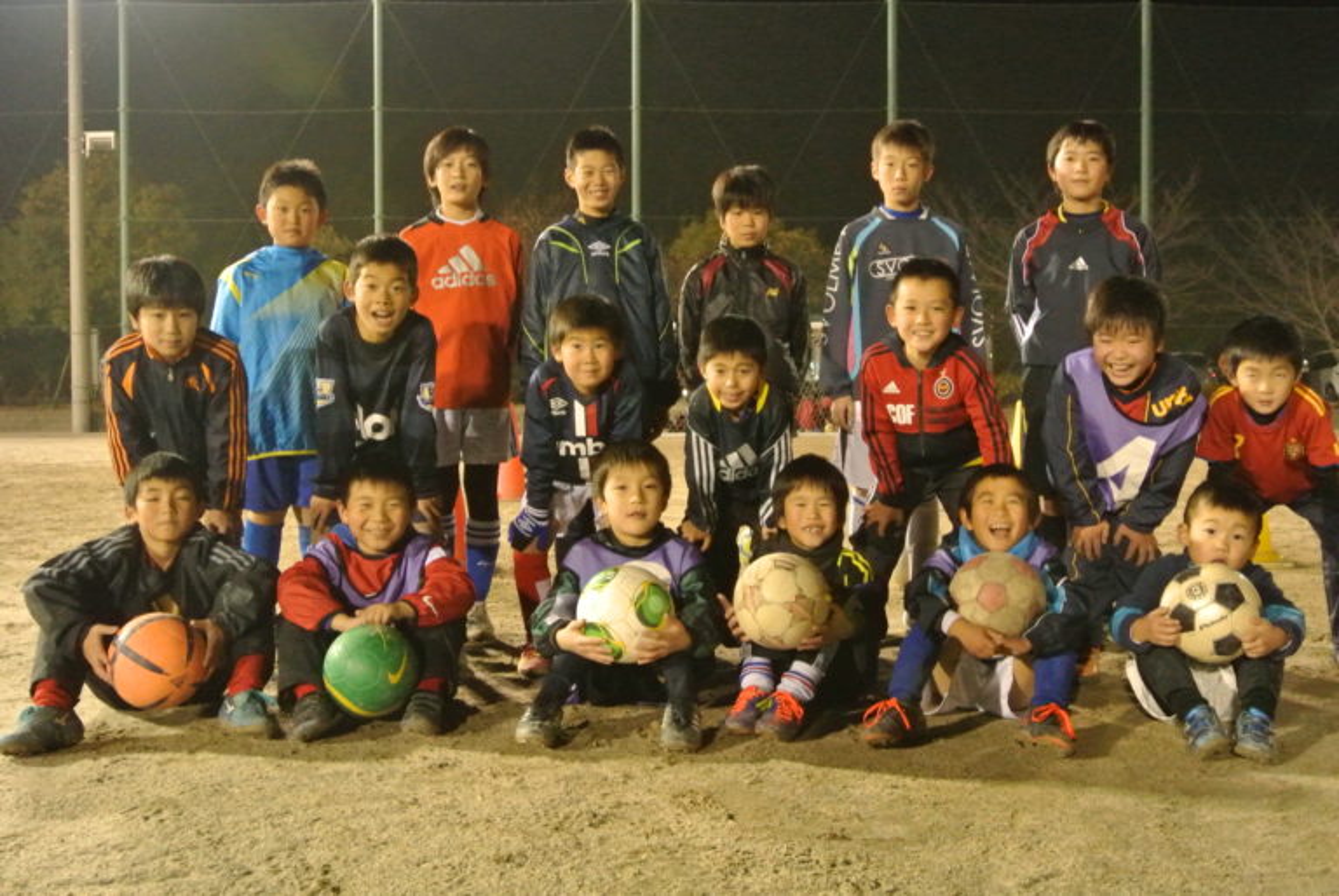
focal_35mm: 39
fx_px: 1452
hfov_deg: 49.5
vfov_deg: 34.3
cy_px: 448
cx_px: 670
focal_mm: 14.5
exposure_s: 1/40
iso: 3200
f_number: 4
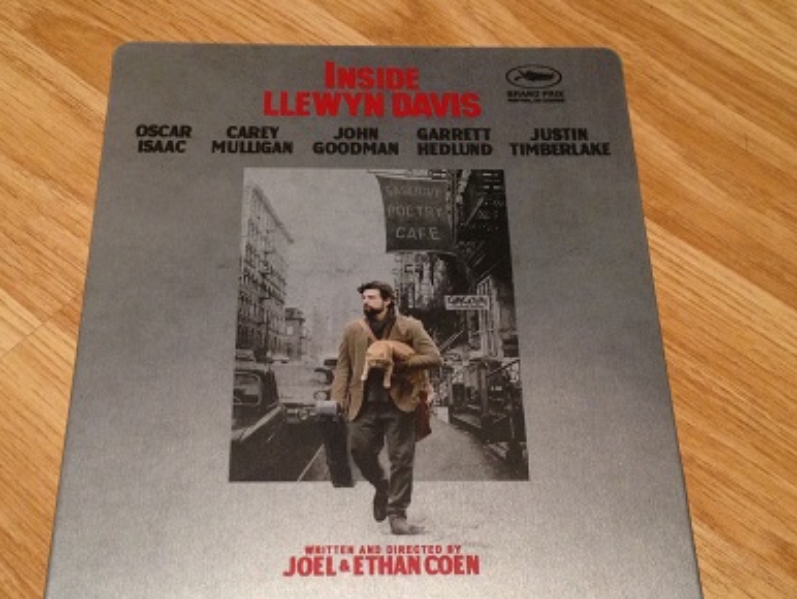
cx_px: 390
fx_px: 1336
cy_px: 376
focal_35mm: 58
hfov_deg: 33.2
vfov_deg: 25.2
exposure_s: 1/20
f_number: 2.4
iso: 160
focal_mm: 4.28
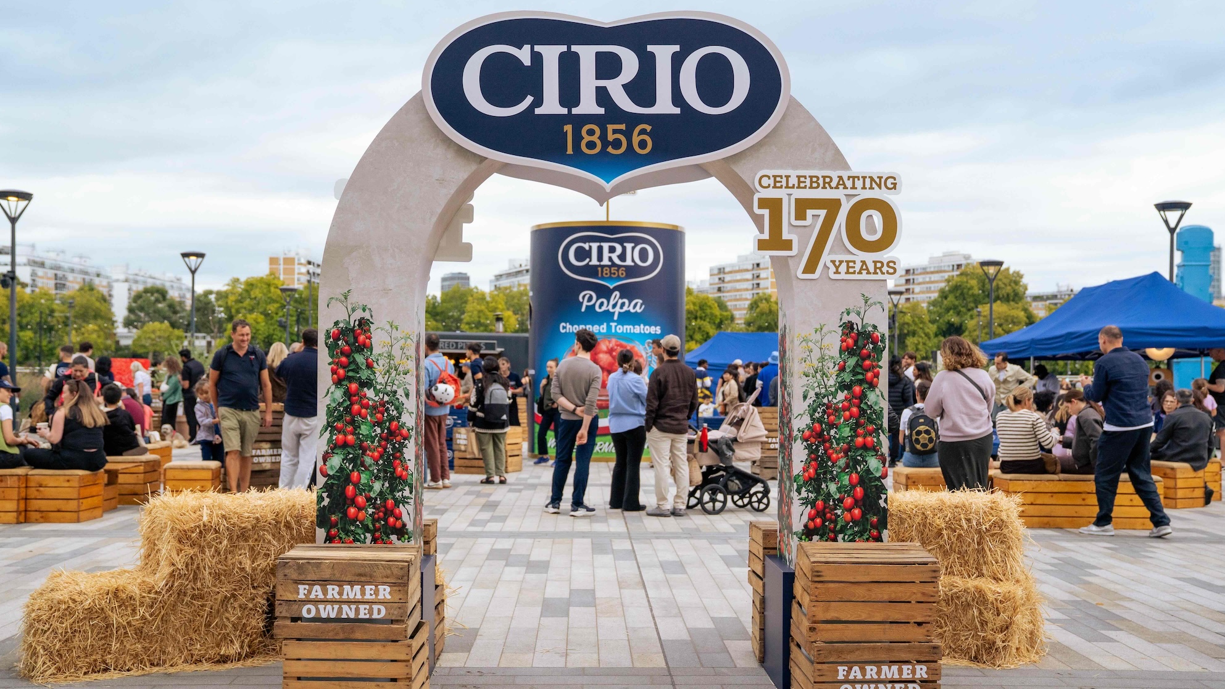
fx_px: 1234
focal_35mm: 38
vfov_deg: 31.2
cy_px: 366
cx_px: 612
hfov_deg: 52.8
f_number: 3.5
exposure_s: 1/4000
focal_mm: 36
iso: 500
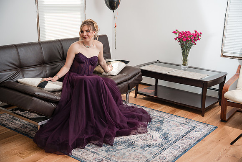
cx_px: 121
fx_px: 296
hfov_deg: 44.5
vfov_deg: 30.5
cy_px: 81
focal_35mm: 44
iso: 640
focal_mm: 44
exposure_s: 1/250
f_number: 3.2
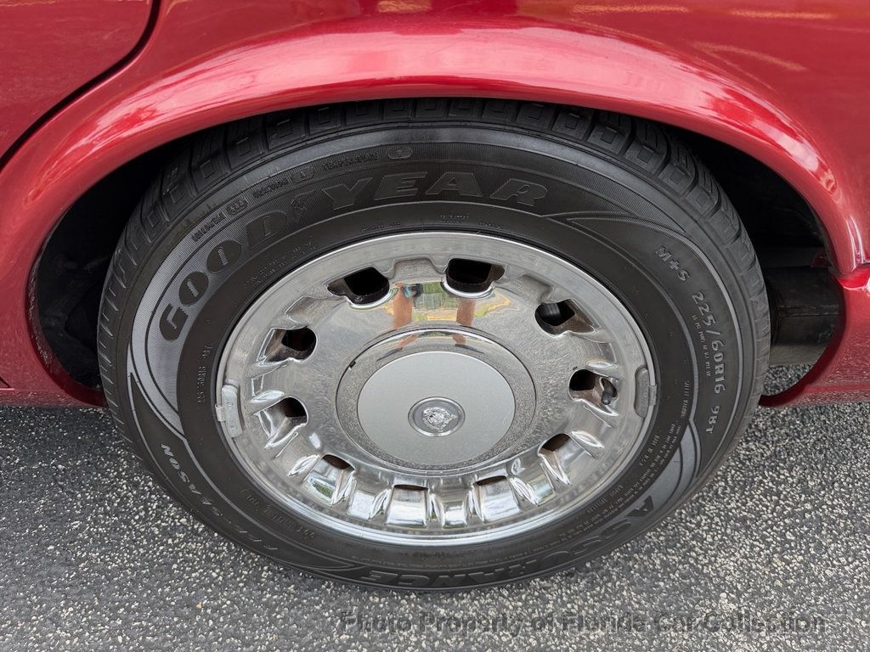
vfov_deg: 56.8
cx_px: 435
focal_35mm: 24
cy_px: 326
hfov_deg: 71.6
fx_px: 603
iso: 100
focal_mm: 6.76
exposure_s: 1/742
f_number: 1.78
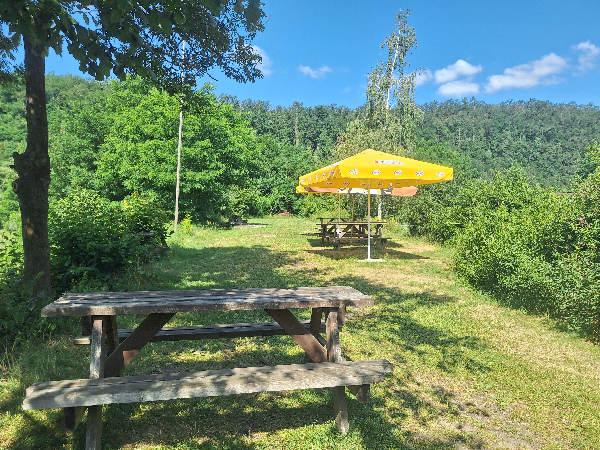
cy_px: 232
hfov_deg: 71.6
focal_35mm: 24
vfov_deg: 56.8
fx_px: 416
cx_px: 311
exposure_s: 1/1422
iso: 40
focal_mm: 5.54
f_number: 1.8
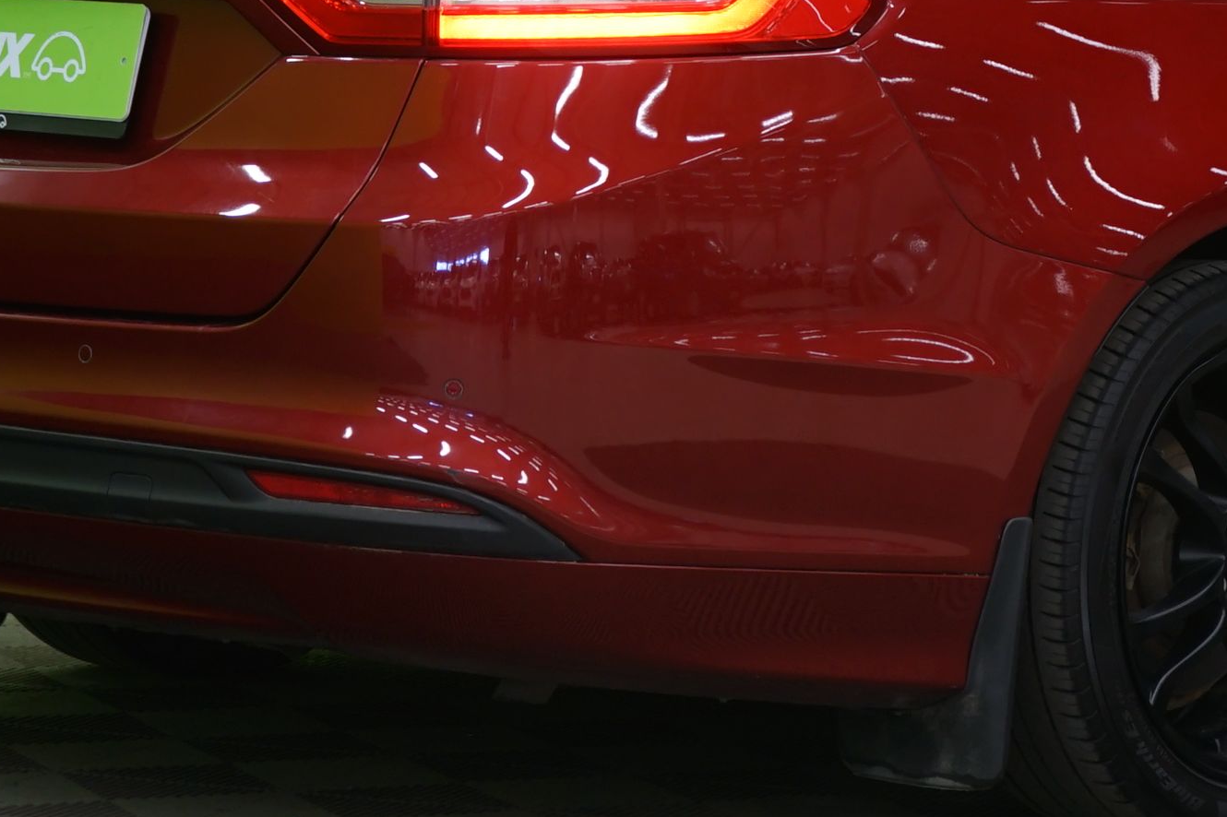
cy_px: -94
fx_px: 5043
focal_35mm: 148
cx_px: 1067
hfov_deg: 13.8
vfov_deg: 9.2
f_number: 4.5
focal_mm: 50
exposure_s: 1/8
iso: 400
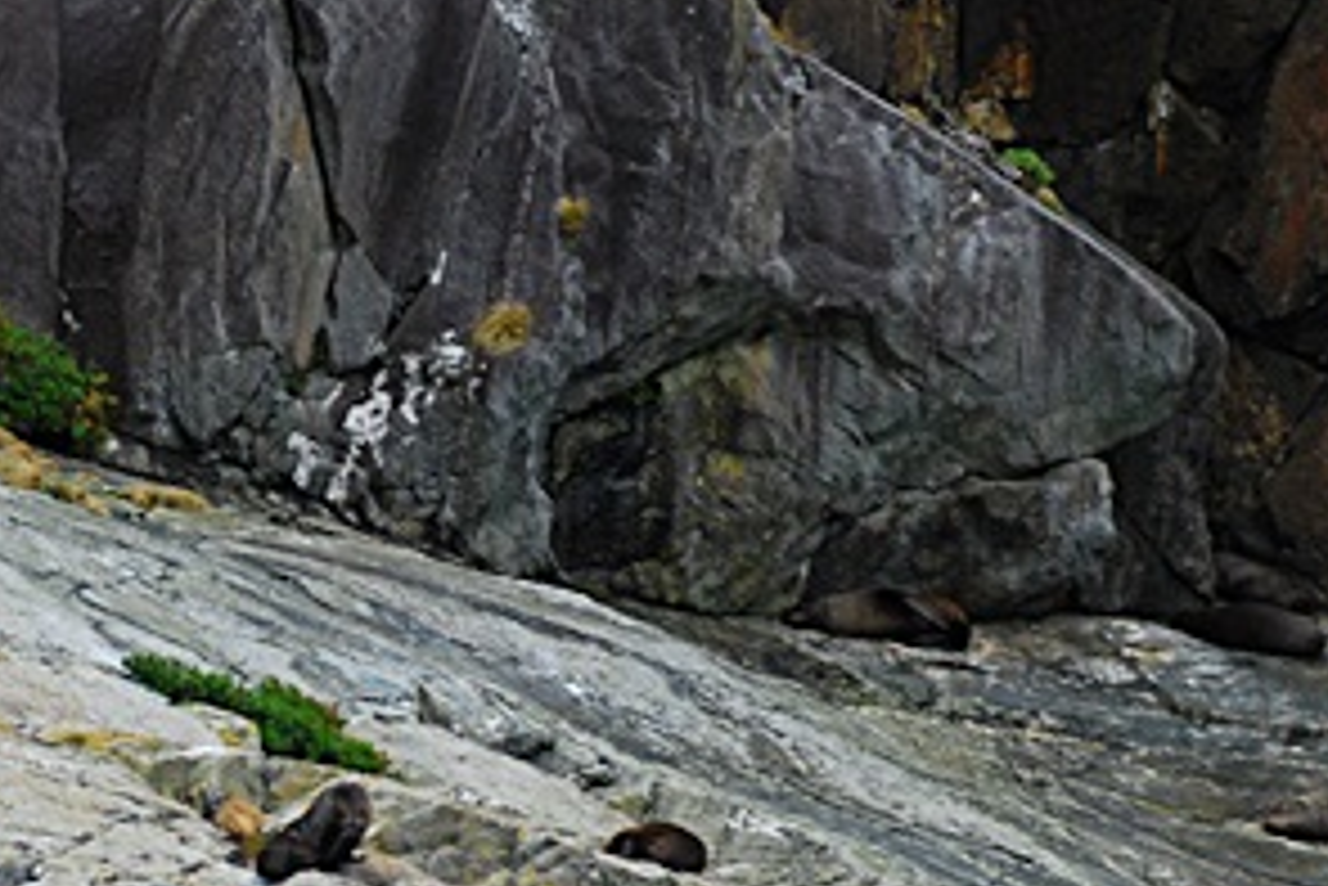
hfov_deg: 7.2
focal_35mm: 285
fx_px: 10518
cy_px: 949
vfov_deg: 4.8
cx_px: 95
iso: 400
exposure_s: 1/200
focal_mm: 70
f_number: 6.3
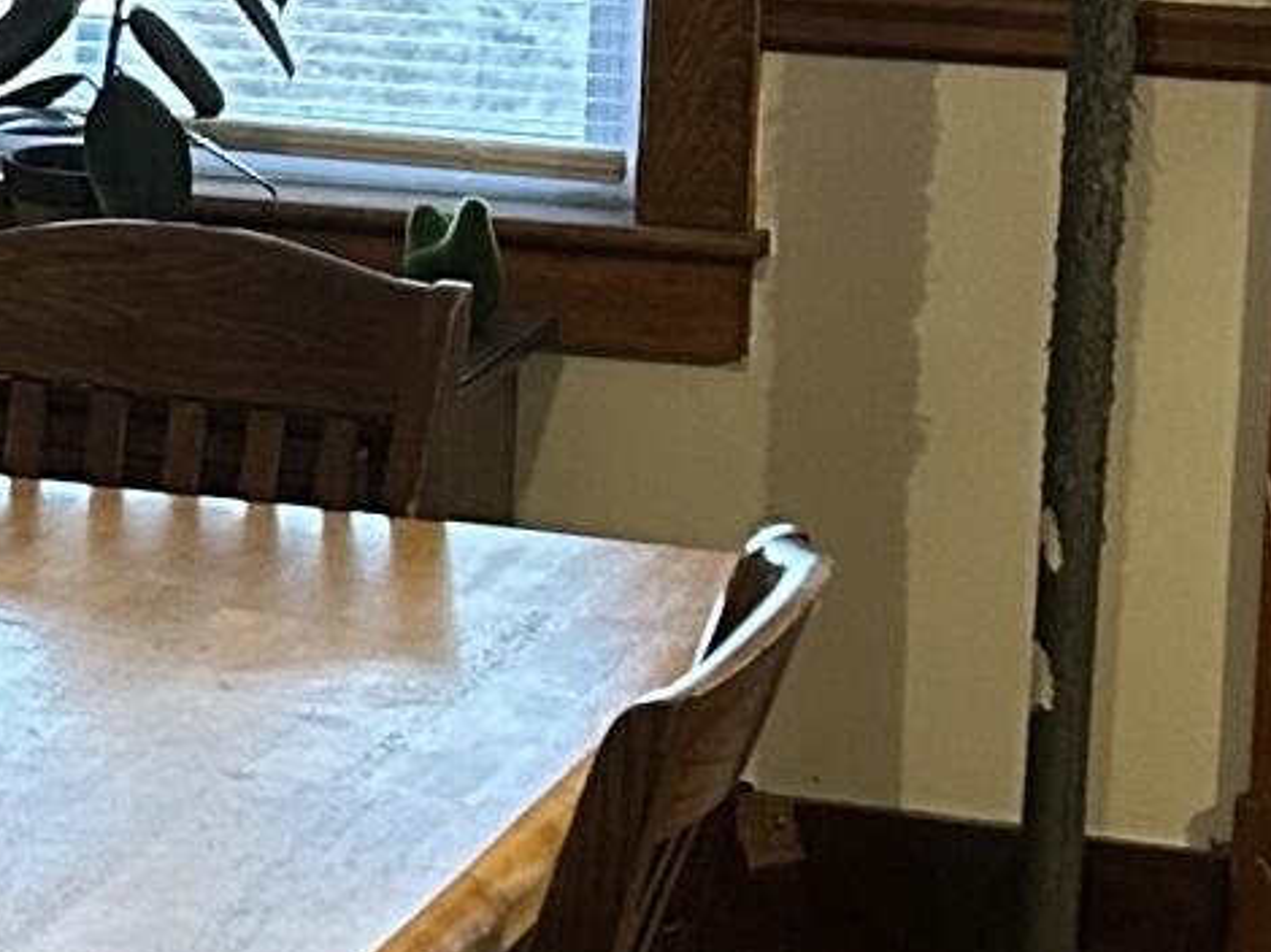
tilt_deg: -8.9
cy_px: 97
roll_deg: +0.3
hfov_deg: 11.2
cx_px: -963
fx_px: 6092
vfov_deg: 8.9
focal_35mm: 166
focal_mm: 5.7
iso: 500
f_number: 1.5
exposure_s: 1/60
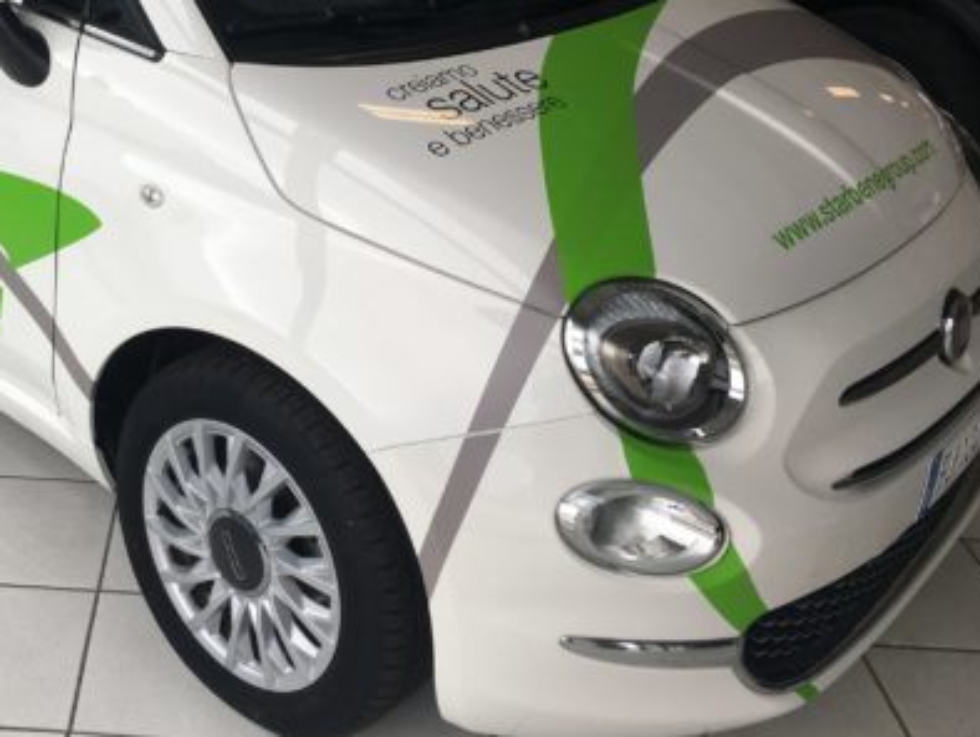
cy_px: 185
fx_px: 1303
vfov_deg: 31.0
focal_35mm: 46
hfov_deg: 39.8
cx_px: 220
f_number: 2.2
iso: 32
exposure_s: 1/100
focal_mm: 4.15
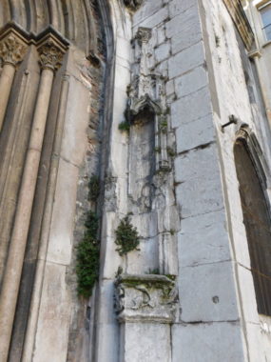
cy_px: 181
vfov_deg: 60.0
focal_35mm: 30
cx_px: 136
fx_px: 313
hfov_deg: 46.8
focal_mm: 5.3
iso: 125
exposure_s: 1/125
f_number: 3.2
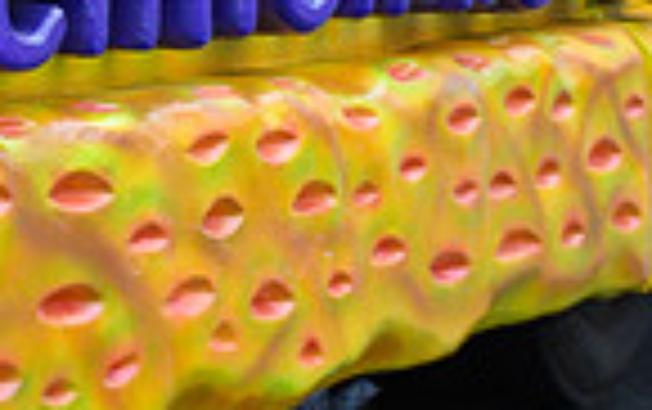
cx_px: -112
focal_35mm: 196
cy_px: 101
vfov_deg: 6.7
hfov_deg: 10.5
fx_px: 3487
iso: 400
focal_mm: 32
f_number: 6.3
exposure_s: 1/500
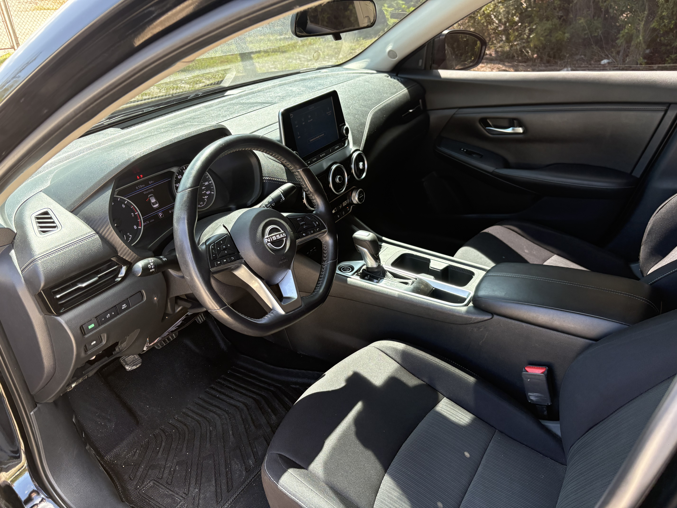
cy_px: 254
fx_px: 508
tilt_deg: -29.8
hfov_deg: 67.3
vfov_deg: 53.1
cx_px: 338
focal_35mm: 26
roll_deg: +4.1
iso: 125
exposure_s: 1/234
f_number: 1.6
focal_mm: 5.96
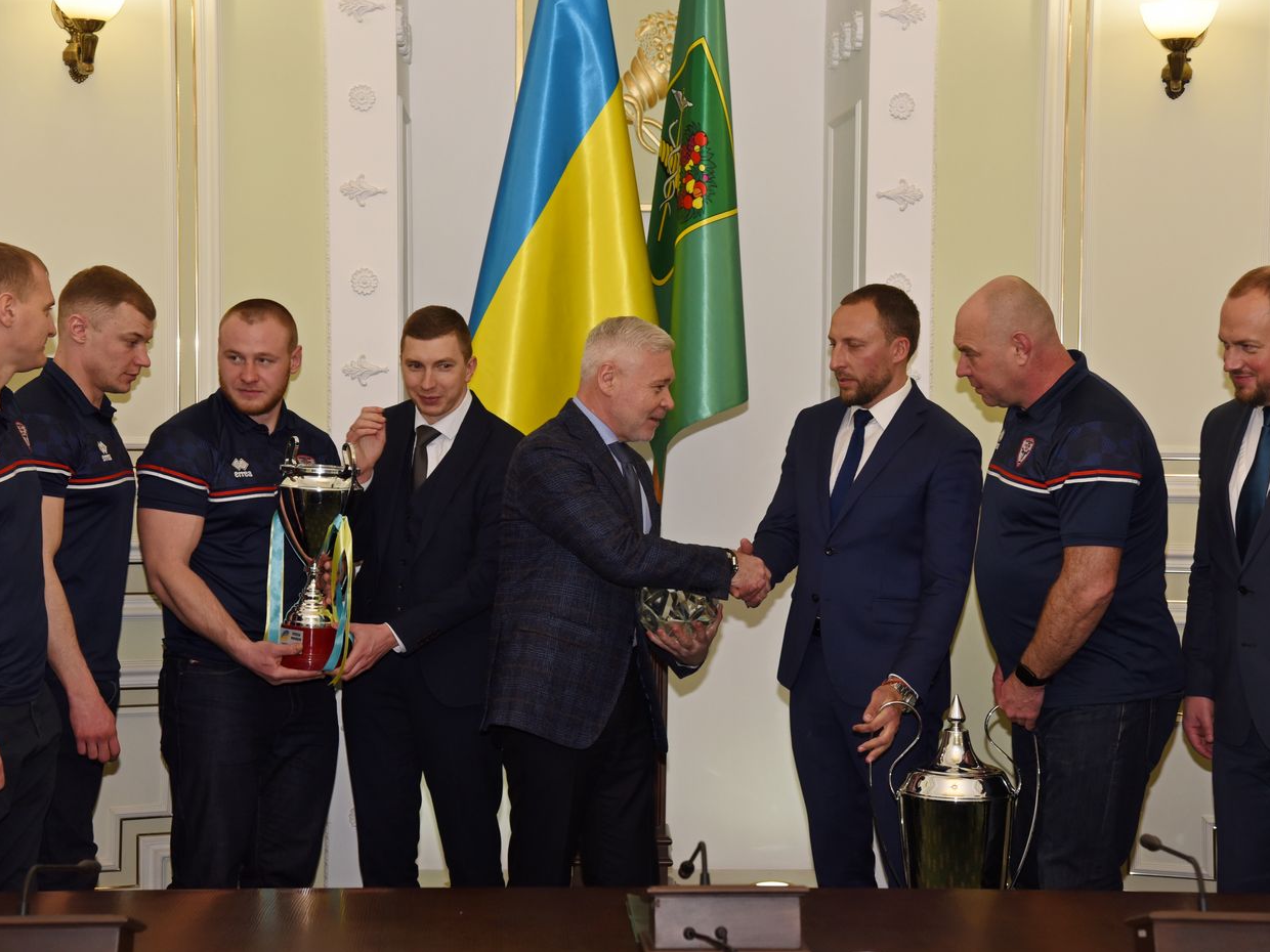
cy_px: 477
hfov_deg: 25.7
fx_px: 2788
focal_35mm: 76
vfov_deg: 19.4
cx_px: 647
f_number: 5
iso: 1000
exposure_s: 1/200
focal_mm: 70
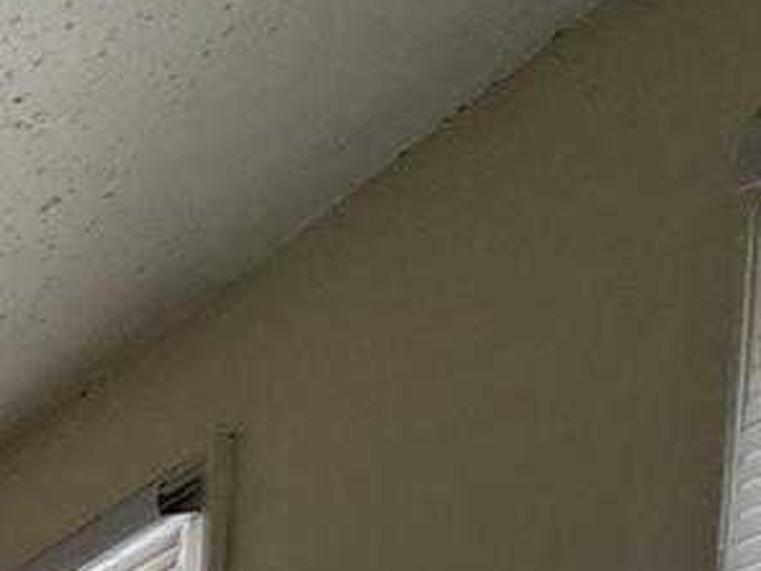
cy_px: 1451
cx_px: -1563
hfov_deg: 11.3
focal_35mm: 90
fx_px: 1979
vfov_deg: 12.3
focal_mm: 2.2
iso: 80
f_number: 2.2
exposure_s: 1/120
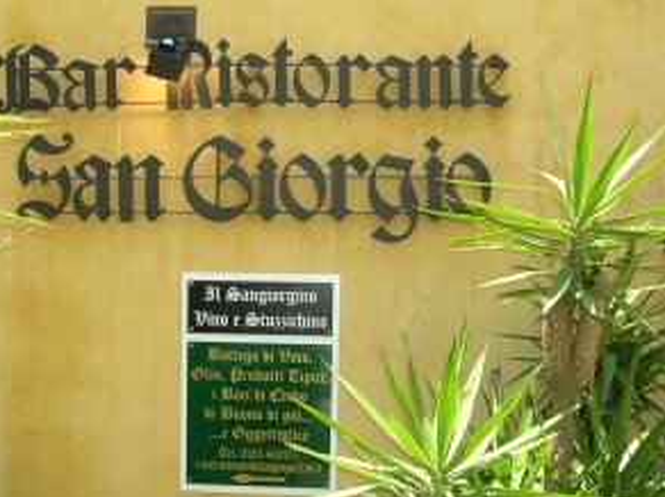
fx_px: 1036
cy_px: 272
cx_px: 269
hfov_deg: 35.5
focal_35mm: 54
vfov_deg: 26.9
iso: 50
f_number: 2.8
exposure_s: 1/242
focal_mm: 5.8
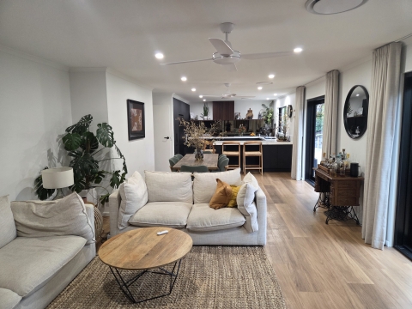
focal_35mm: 23
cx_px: 206
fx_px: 274
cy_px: 154
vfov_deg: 58.9
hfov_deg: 73.9
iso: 400
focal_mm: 5.4
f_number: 1.8
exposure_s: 1/100
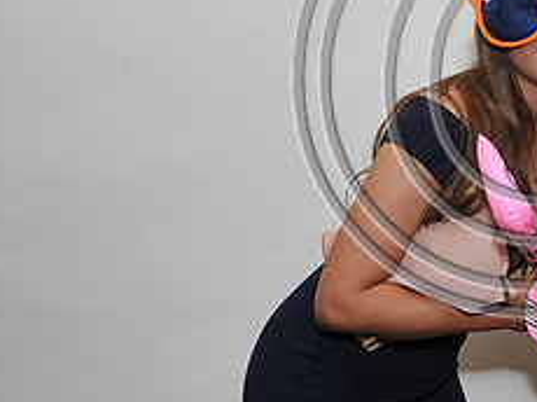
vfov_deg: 14.4
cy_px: 77
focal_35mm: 102
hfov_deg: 18.8
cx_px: 532
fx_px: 1581
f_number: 8
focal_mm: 42
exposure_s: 1/60
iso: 1000
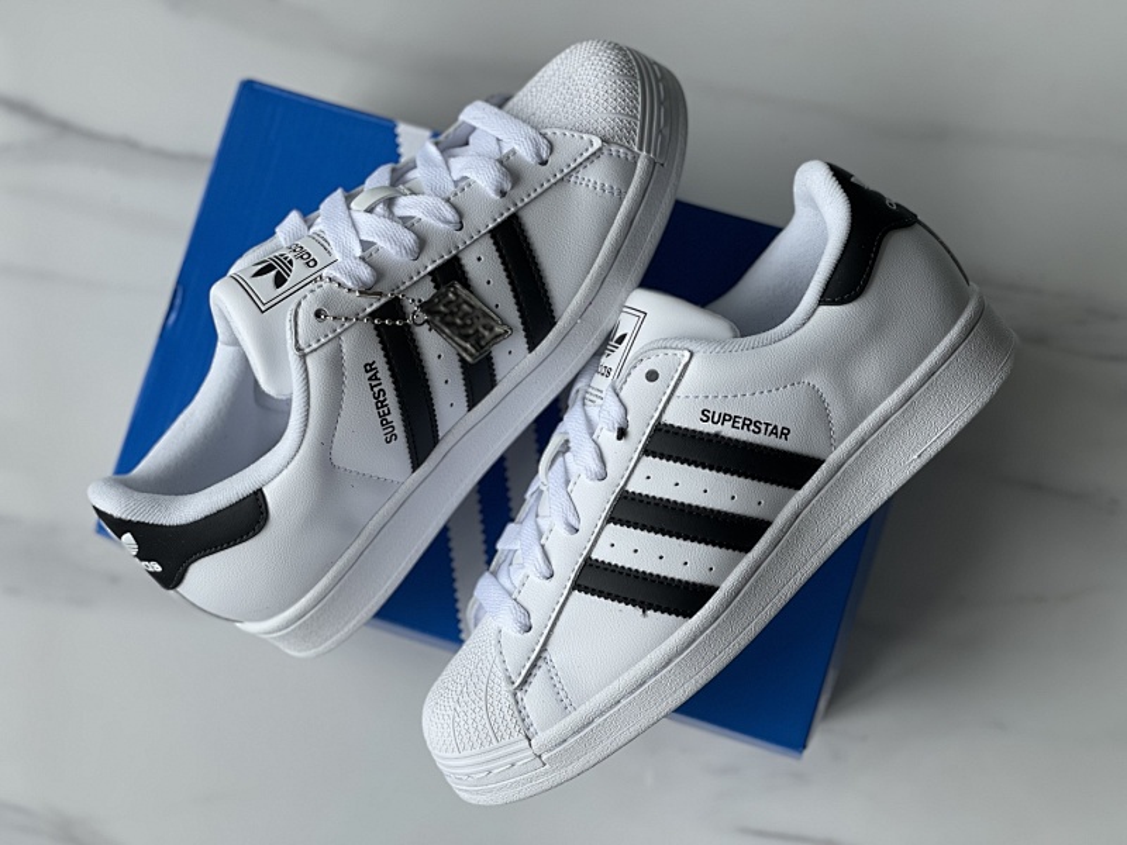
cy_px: 422
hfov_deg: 30.3
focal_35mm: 64
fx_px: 2084
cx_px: 564
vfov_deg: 22.9
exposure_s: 1/127
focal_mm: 7.5
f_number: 2.2
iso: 20
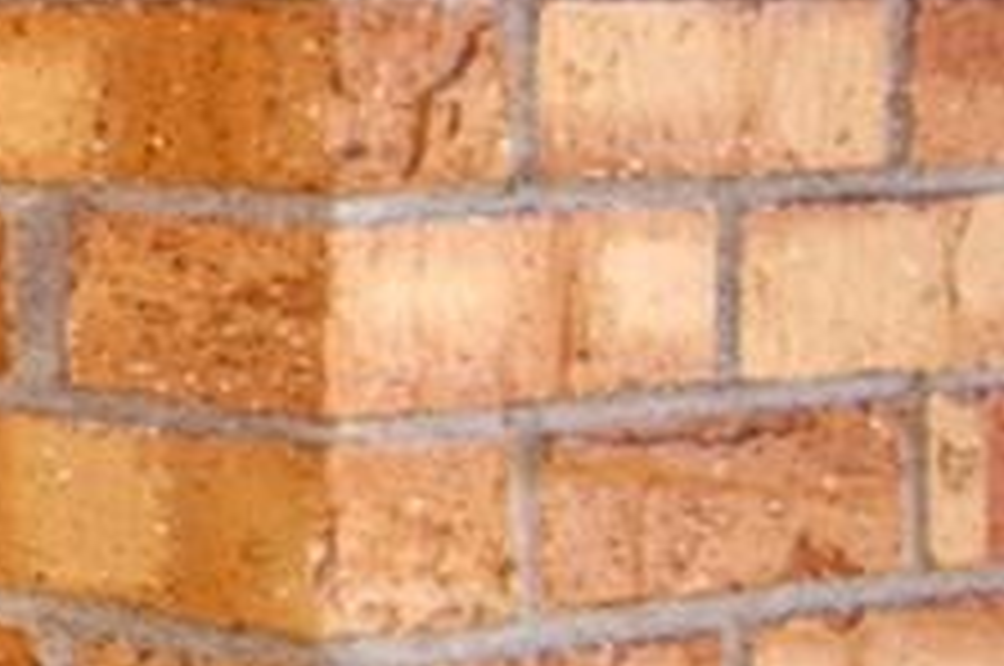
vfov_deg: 11.7
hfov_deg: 12.1
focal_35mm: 115
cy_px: -52
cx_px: -1729
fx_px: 3203
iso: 500
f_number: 4
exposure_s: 1/1000
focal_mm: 16
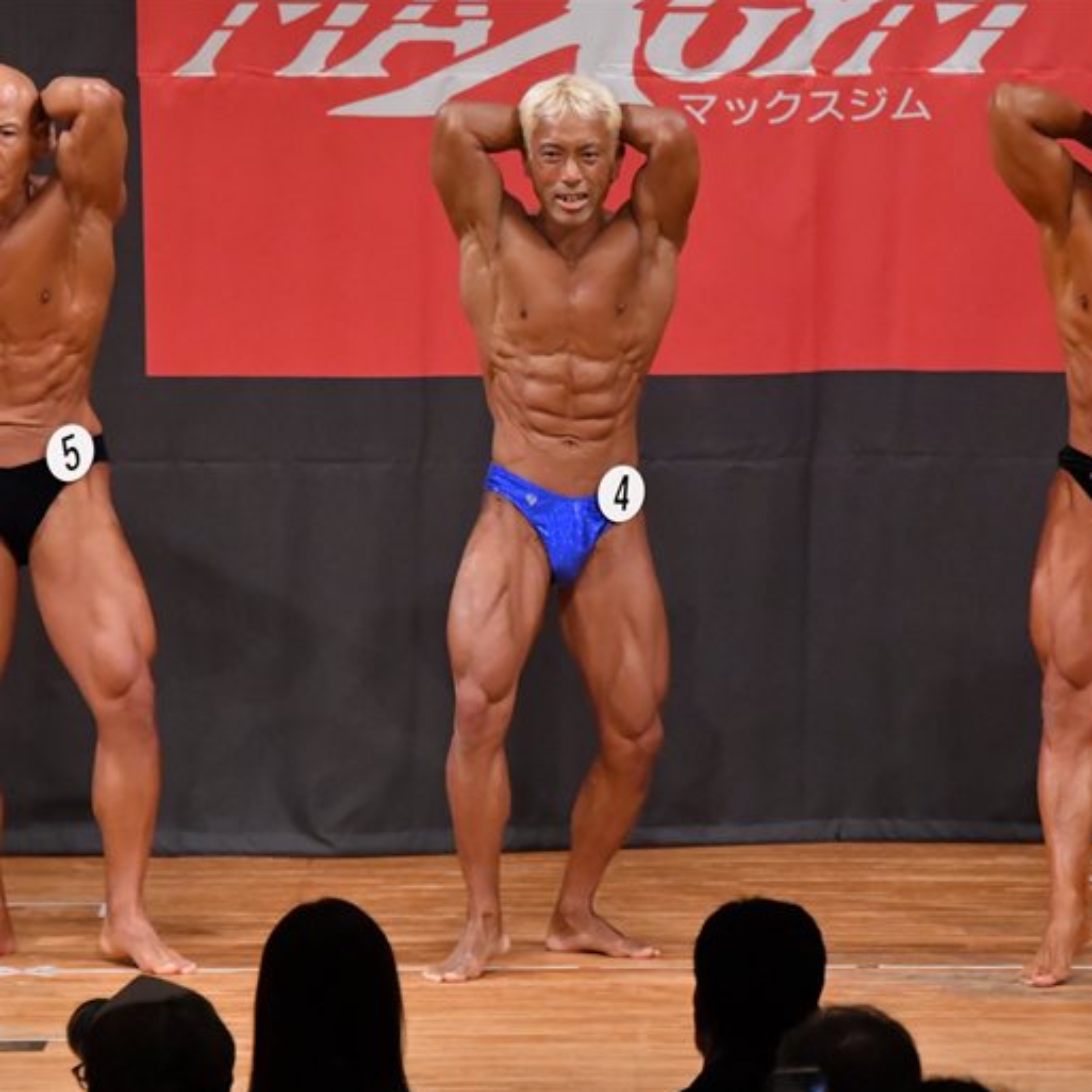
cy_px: 547
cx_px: 689
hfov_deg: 4.8
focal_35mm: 366
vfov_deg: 4.8
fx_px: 13063
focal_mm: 190
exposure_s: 1/400
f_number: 5.6
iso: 7200
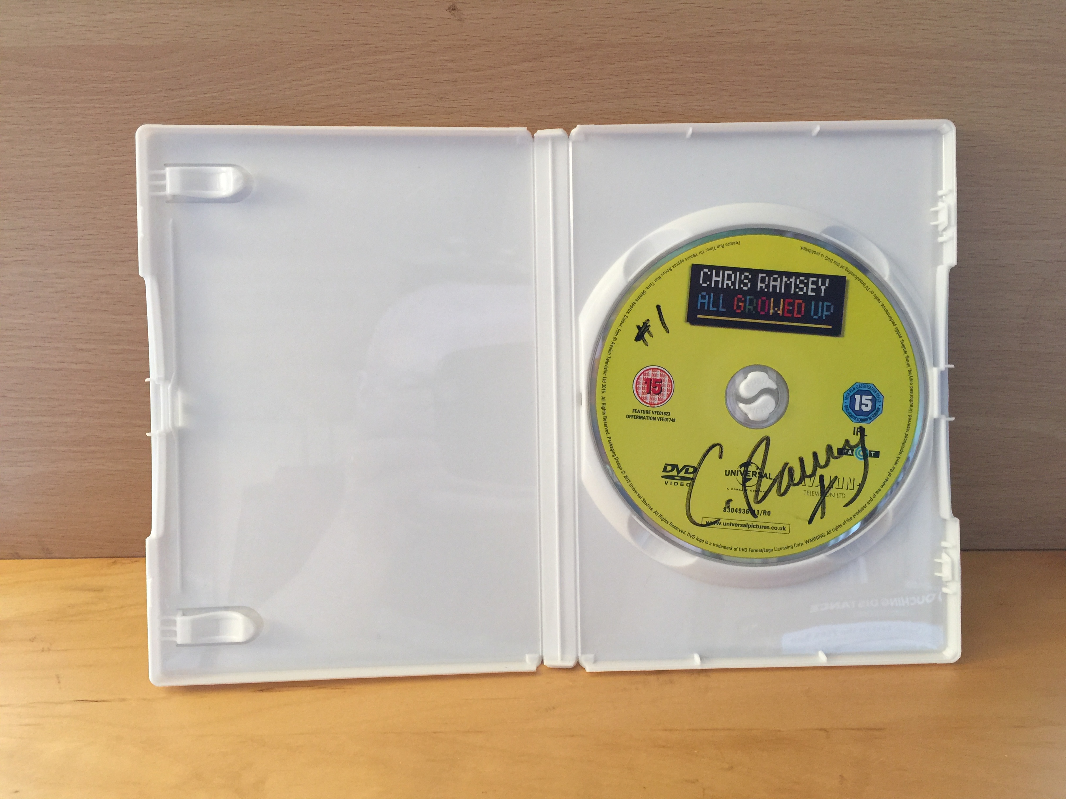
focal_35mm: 29
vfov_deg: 48.2
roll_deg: -0.1
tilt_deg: -19.3
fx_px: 893
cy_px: 400
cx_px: 533
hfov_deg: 61.7
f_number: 2.2
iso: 100
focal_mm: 4.15
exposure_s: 1/17
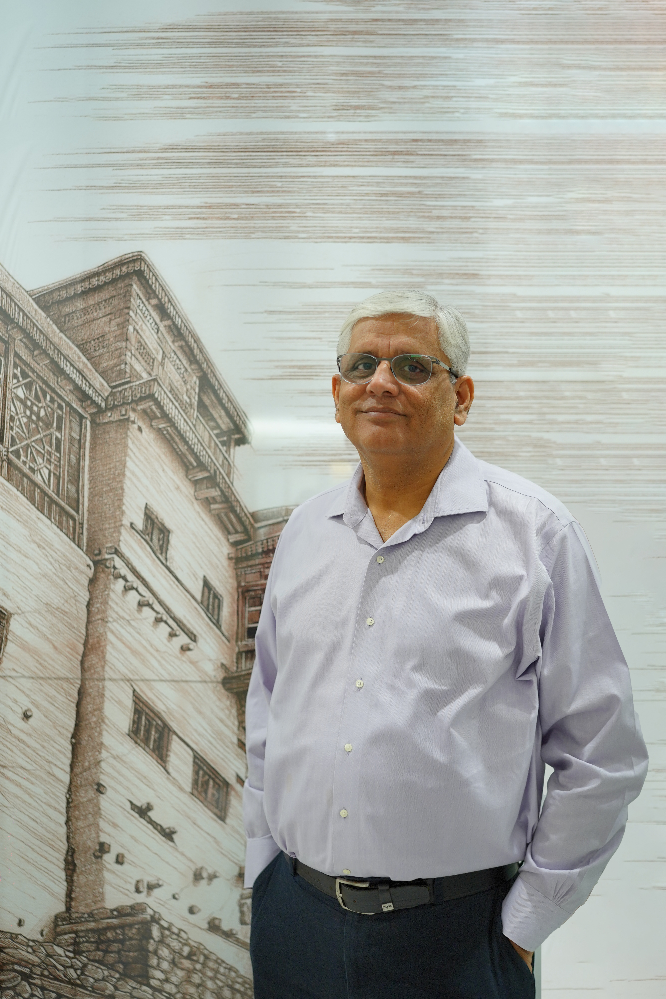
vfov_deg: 54.4
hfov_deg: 37.9
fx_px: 971
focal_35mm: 35
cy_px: 500
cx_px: 333
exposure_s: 1/125
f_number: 2
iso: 400
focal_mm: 35
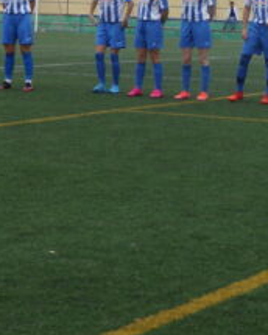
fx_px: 1448
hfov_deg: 10.5
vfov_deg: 13.1
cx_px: 218
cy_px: 58
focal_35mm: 146
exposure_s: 1/80
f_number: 4.4
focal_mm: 9.5
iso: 80
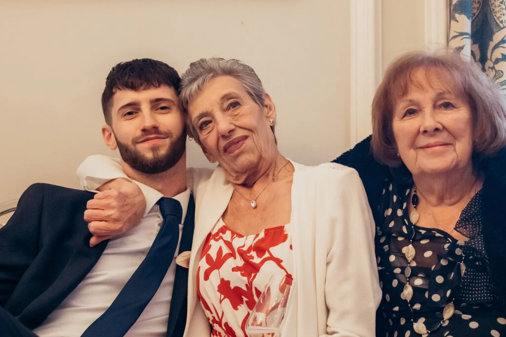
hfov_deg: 28.5
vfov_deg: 19.2
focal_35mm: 71
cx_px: 268
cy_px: 169
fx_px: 998
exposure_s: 1/125
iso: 3200
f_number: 2.5
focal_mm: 33
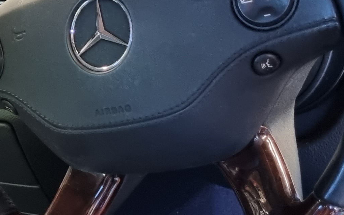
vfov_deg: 12.0
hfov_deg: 18.4
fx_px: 1022
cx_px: -39
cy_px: 169
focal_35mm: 109
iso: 500
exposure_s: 1/50
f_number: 1.8
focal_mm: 5.4
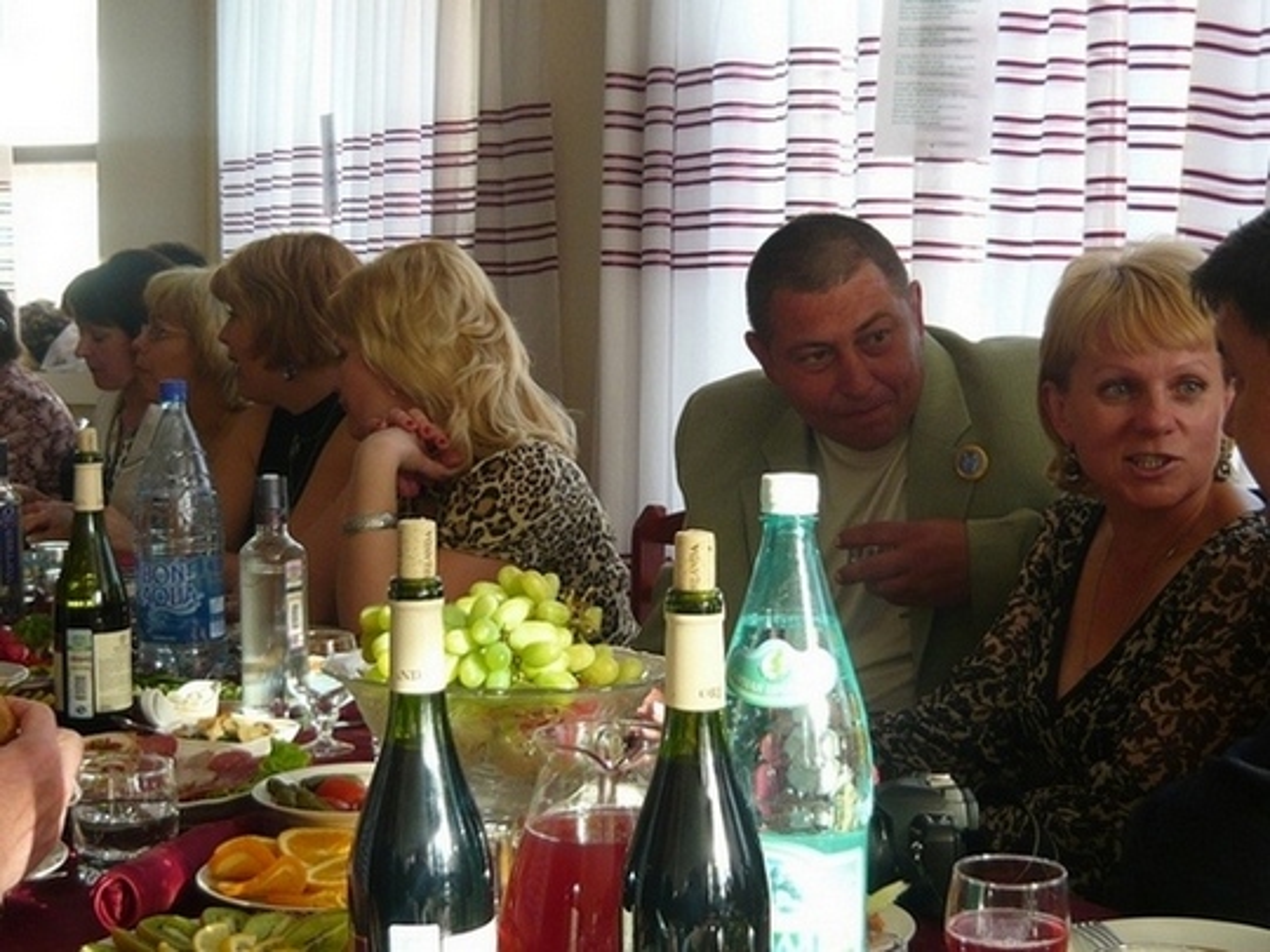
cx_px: 635
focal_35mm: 53
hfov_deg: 36.2
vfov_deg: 27.5
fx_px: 1944
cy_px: 476
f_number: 2.8
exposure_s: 1/40
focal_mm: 5.5
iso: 100
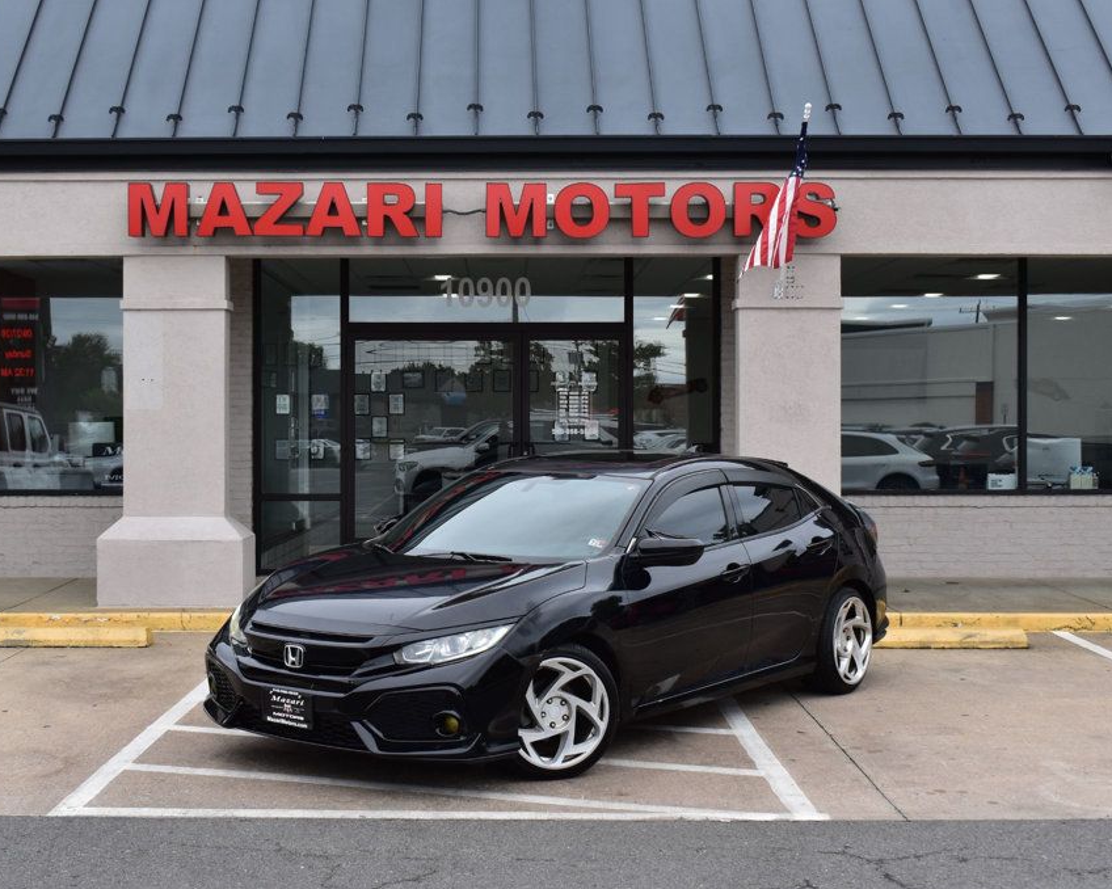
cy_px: 446
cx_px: 486
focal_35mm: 51
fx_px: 1678
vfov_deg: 29.7
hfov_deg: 36.6
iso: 400
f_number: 10
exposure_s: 1/250
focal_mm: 30
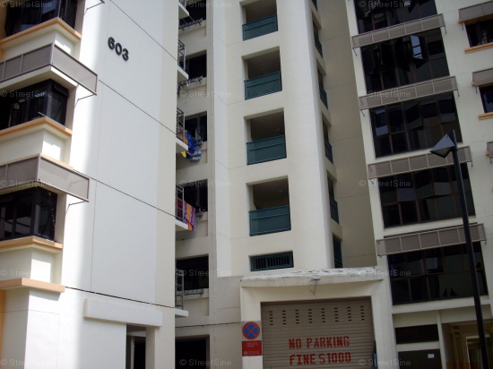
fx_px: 527
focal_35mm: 37
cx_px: 246
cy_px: 184
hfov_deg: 50.2
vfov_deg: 38.6
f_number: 5.6
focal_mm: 6.2
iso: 80
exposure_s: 1/250
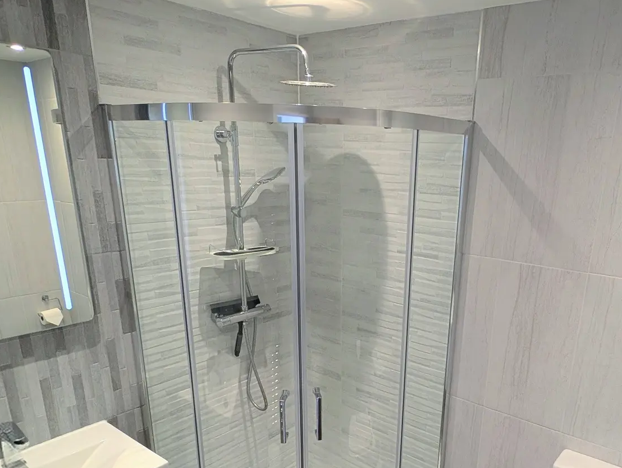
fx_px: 468
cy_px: 326
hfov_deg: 66.2
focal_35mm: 26
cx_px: 389
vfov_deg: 51.8
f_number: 1.95
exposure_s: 1/30.2
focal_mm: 2.23
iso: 69
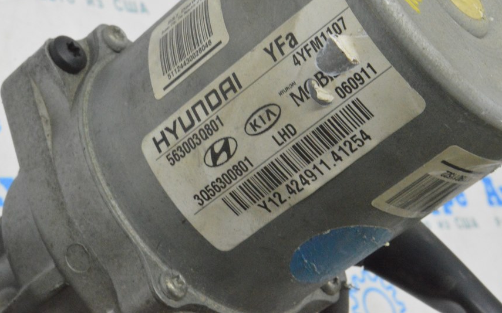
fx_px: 1376
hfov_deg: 20.7
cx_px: 234
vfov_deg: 13.0
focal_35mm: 101
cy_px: 119
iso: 6400
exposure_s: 1/15
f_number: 20
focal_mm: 55
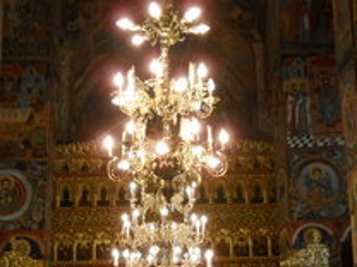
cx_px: 175
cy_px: 160
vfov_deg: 21.3
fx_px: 712
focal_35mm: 69
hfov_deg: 28.2
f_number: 3.1
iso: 400
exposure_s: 1/60
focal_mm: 6.72
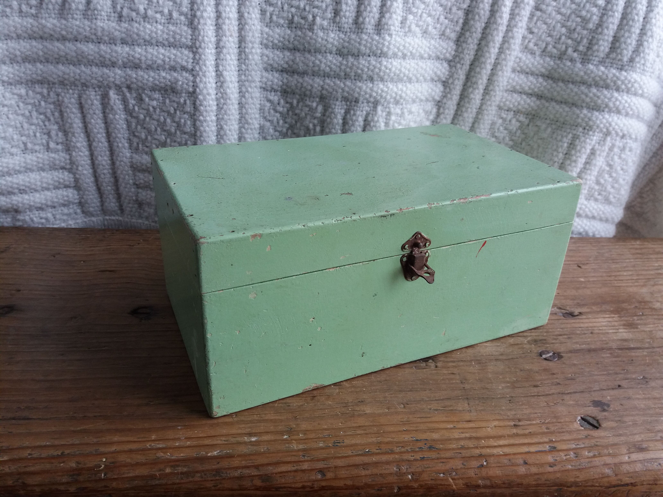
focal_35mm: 28
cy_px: 248
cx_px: 332
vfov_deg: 49.7
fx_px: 536
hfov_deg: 63.4
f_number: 1.9
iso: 64
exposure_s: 1/50
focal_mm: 3.7
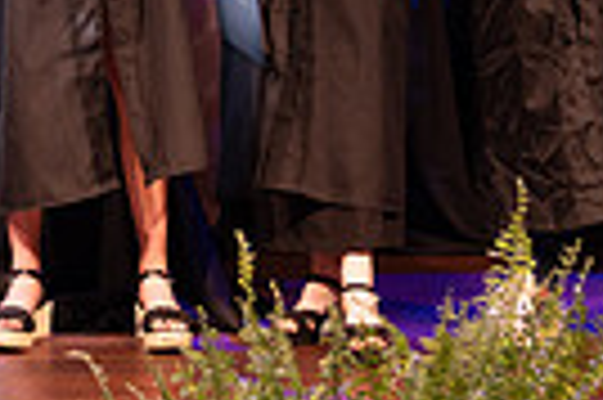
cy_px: -452
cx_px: -225
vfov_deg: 6.9
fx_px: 3195
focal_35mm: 191
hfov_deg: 10.5
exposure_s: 1/200
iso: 1600
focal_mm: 44
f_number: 4
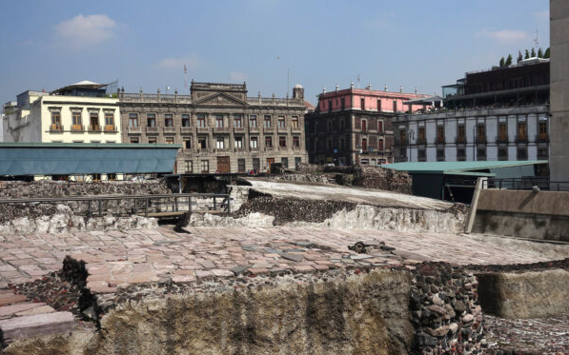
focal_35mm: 42
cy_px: 168
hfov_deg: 47.2
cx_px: 284
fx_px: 651
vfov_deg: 30.5
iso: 200
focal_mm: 15.1
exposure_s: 1/2000
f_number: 10
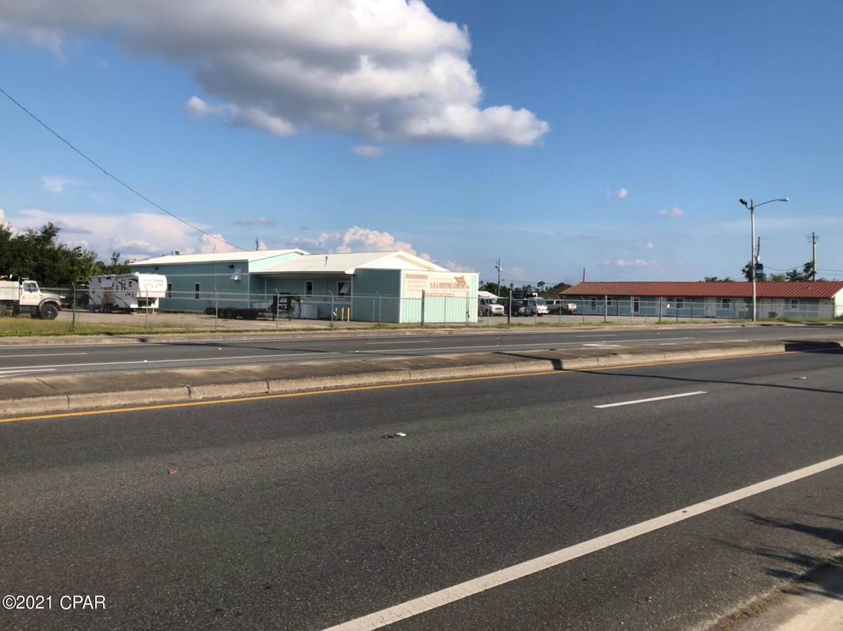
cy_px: 316
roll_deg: -1.7
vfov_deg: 49.7
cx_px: 422
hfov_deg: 63.5
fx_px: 682
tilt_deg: -2.0
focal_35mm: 28
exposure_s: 1/2208
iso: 20
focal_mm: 3.99
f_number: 1.8
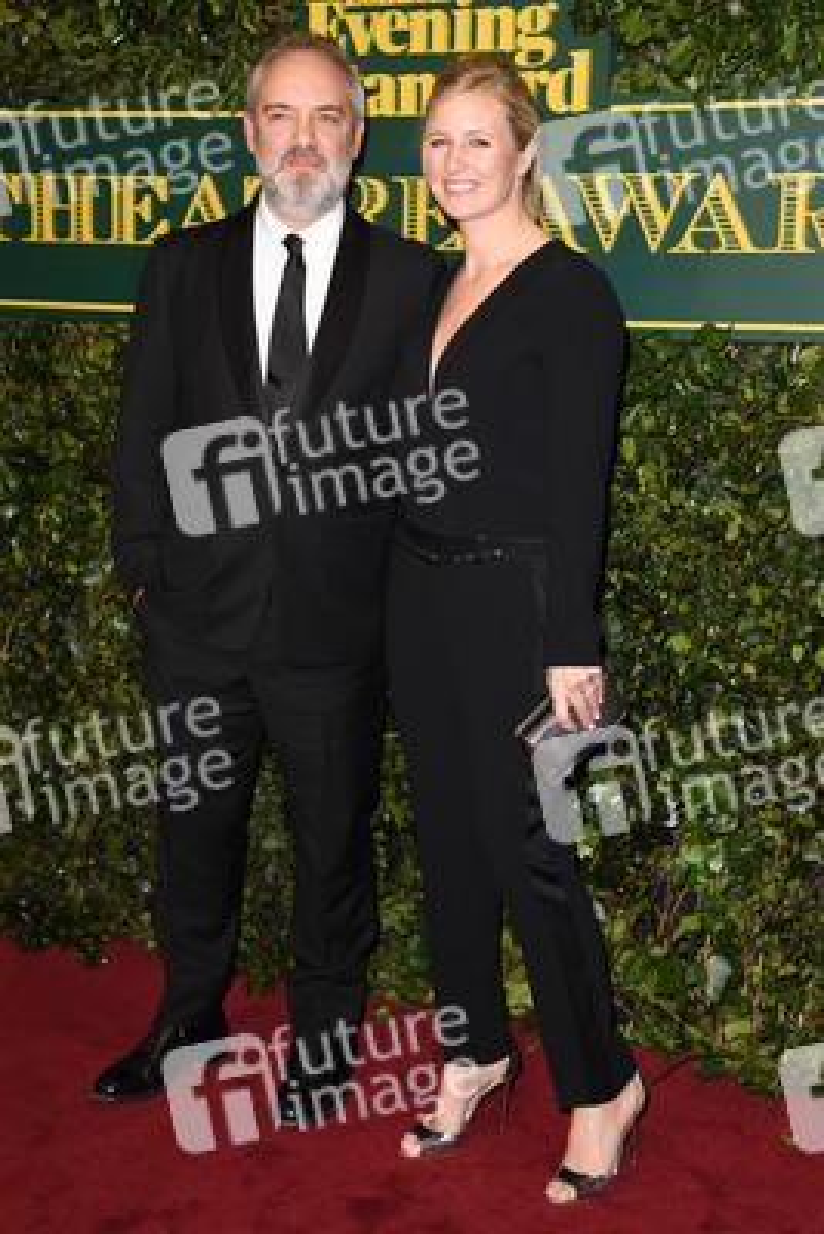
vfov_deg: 34.5
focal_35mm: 58
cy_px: 617
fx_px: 1989
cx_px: 412
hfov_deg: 23.4
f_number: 5.6
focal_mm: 58
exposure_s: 1/250
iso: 800
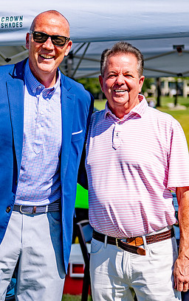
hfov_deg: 13.5
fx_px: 799
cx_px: 56
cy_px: 150
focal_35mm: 97
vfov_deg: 21.4
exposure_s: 1/5000
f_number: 2.8
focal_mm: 55
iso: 100
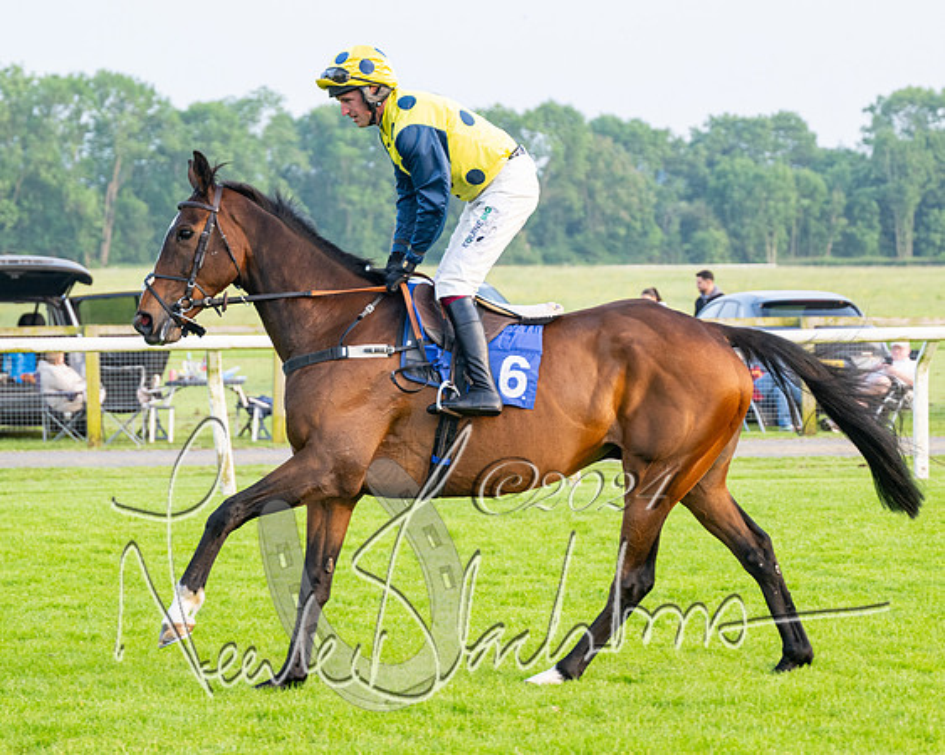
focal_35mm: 159
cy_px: 379
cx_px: 541
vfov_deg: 9.7
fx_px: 4433
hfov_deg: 12.2
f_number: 4
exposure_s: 1/640
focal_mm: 104
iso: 400
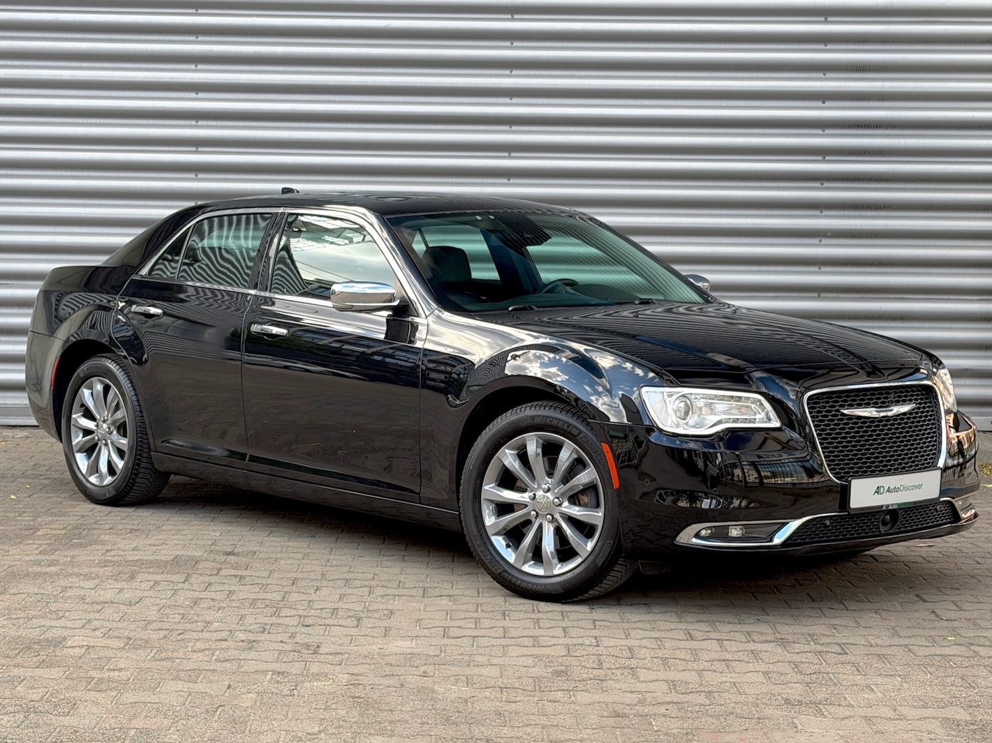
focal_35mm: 49
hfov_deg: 38.9
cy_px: 366
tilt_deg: -3.0
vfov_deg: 29.7
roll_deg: -0.6
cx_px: 502
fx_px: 1404
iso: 50
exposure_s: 1/147
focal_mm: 6.76
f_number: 1.78
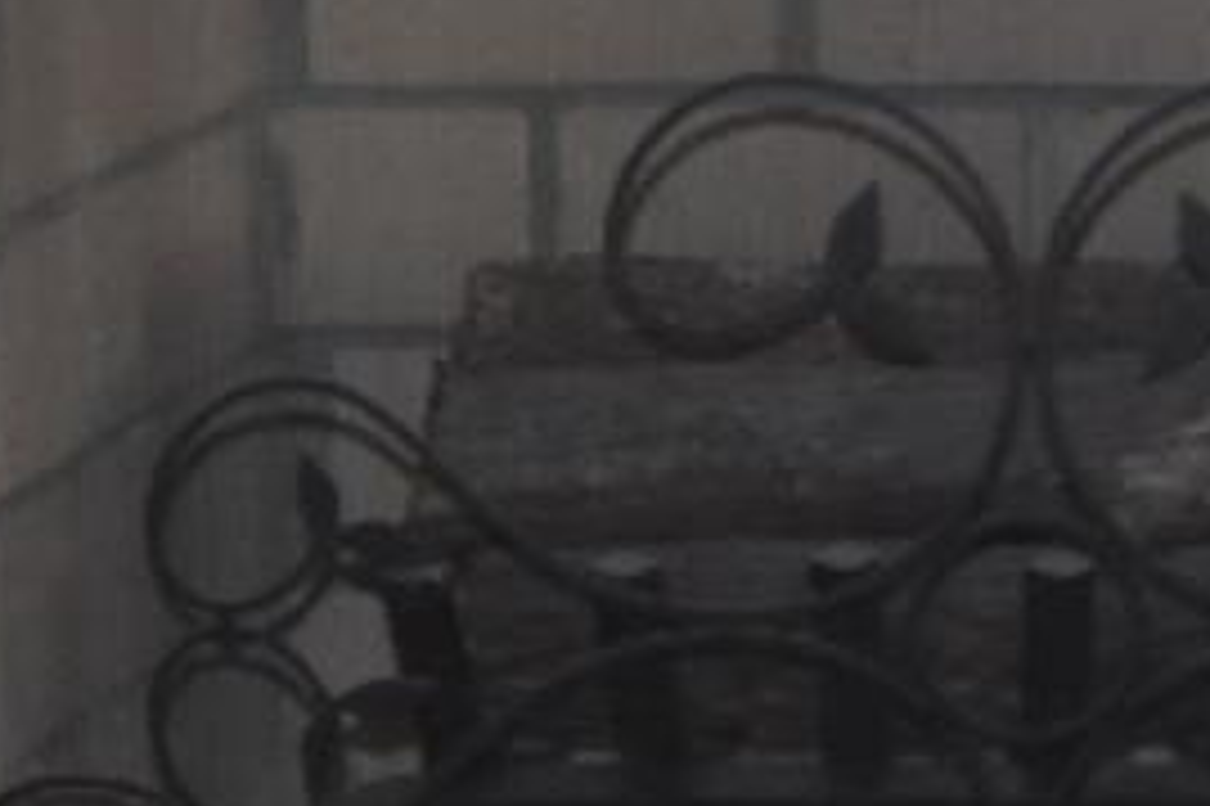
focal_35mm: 217
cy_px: 11
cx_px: 1089
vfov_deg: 6.3
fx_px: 7282
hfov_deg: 9.5
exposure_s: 1/80
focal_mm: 19
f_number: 4.5
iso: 800
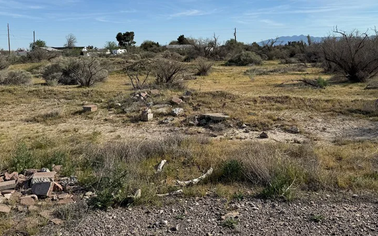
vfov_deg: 34.8
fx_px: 371
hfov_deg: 53.5
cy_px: 71
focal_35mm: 36
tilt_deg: -1.6
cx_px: 231
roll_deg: -0.3
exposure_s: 1/7353
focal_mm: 6.76
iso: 80
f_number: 1.78
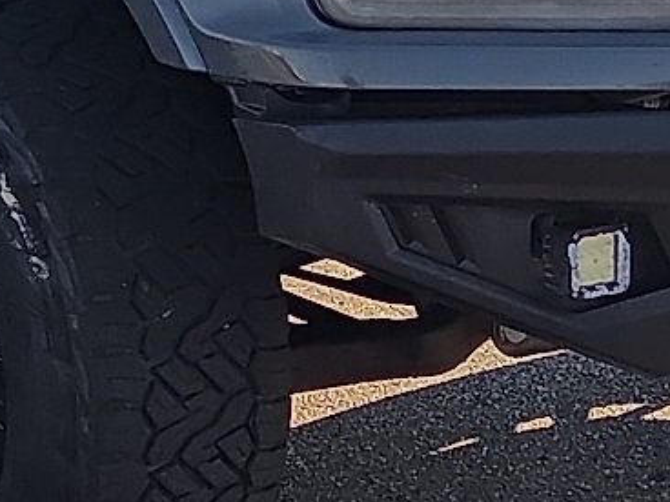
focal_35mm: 161
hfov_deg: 12.1
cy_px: -153
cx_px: 2
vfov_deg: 9.1
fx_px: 3116
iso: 25
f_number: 1.8
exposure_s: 1/1667
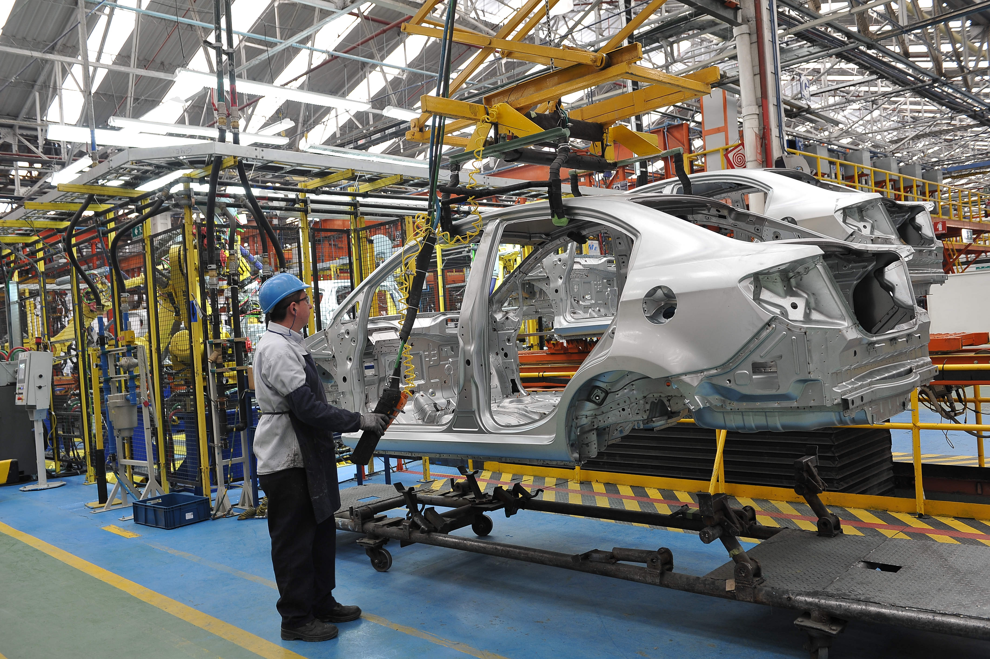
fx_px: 852
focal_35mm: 31
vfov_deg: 42.3
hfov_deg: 60.3
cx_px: 495
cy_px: 330
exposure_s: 1/40
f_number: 5
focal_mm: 31
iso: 500
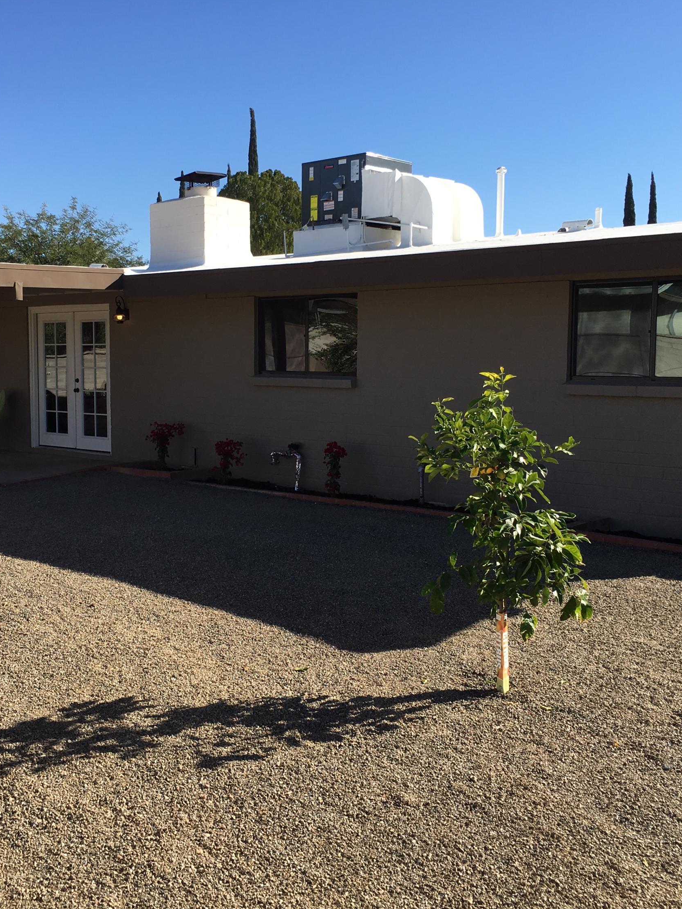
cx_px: 260
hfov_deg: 36.6
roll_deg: -0.1
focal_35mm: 39
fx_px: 1025
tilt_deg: -4.2
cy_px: 454
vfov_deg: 47.9
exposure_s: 1/1099
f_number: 2.2
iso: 25
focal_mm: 4.15
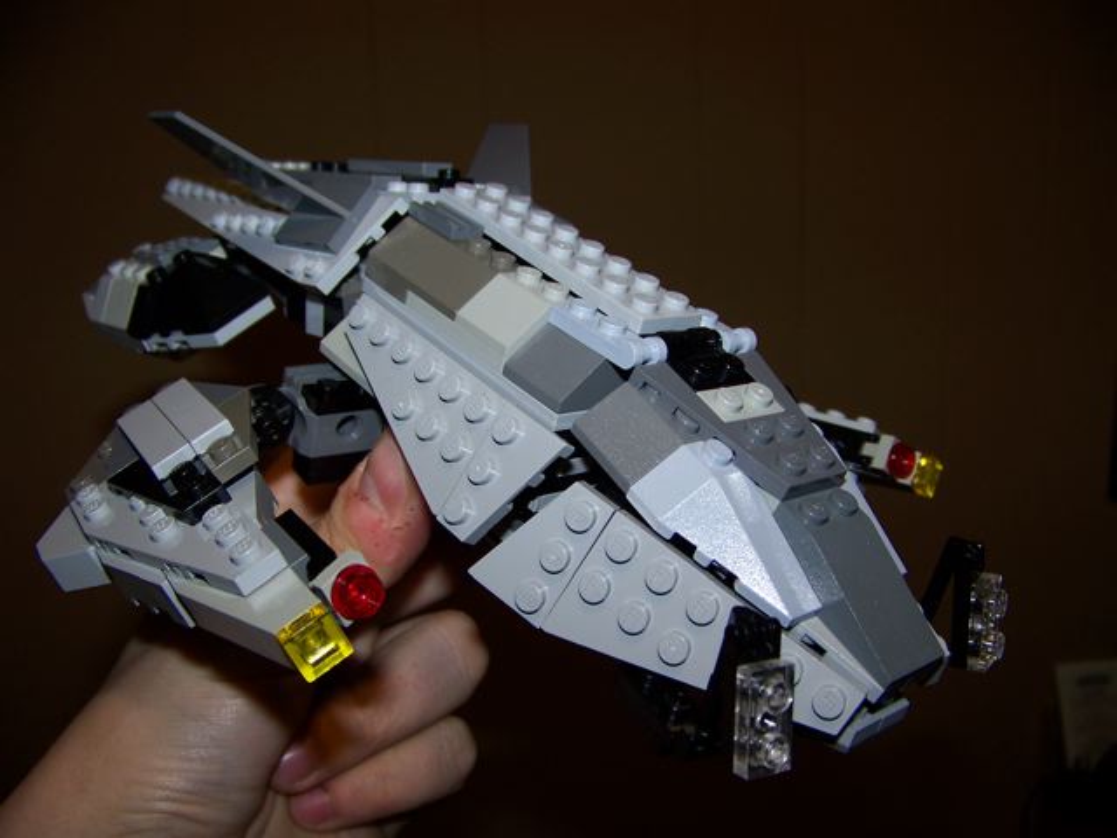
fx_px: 1162
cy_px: 419
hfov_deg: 51.4
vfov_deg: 39.7
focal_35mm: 36
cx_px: 558
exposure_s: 1/30
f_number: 2.8
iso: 64
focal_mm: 5.85
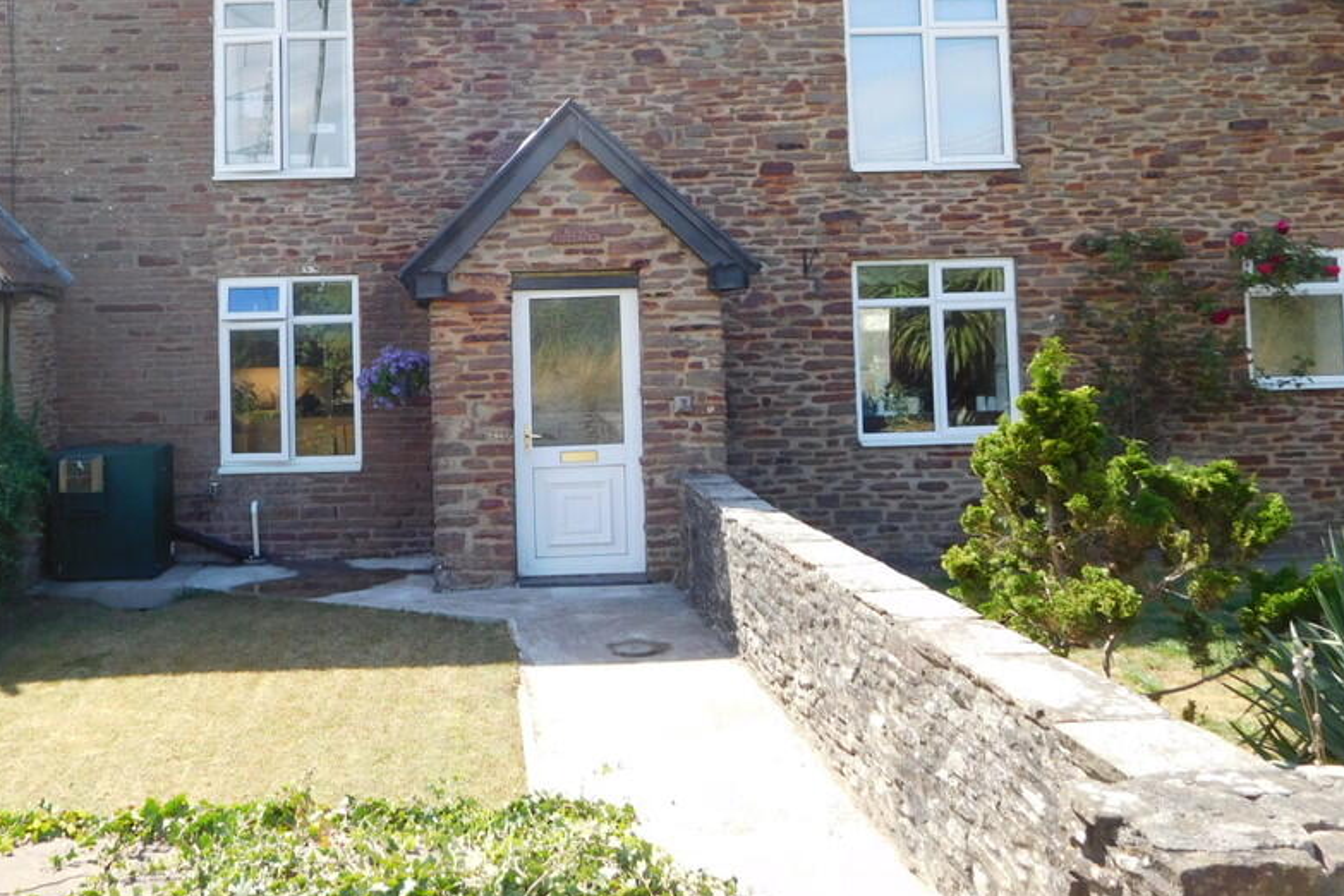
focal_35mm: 34
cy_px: 259
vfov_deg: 38.2
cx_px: 510
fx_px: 1269
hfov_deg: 55.2
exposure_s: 1/320
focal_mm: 4.5
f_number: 3.4
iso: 125
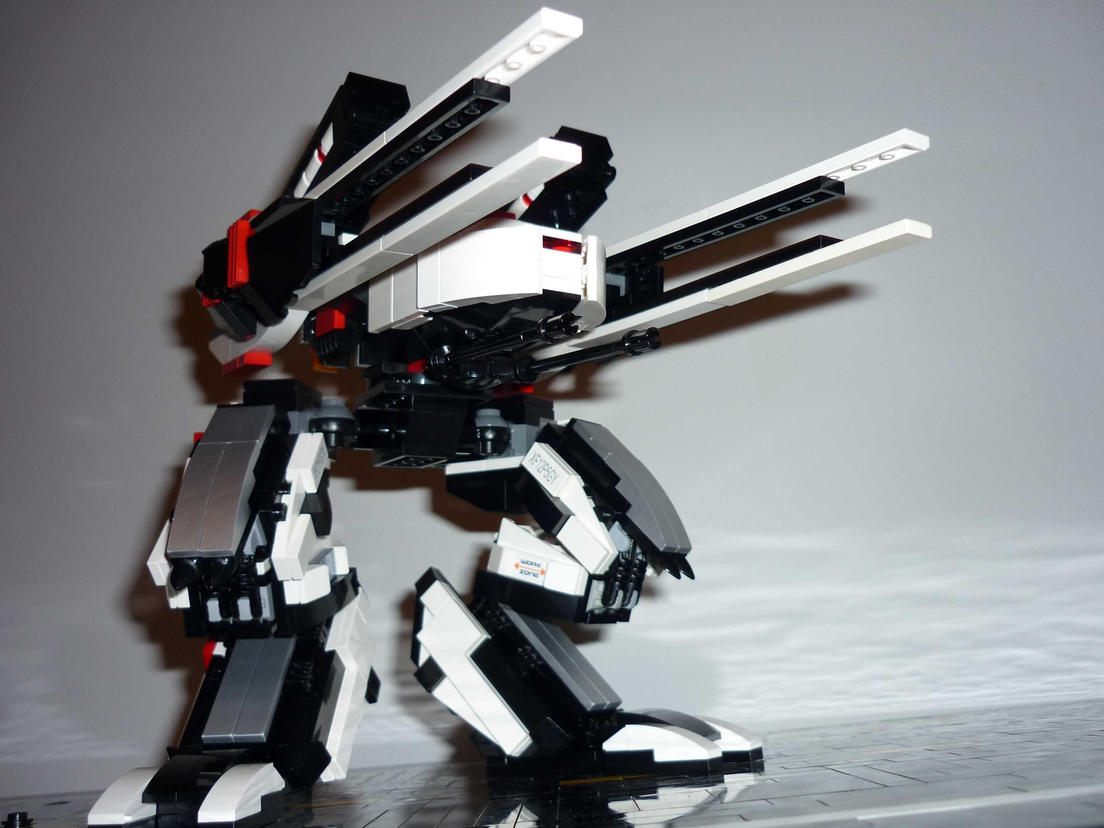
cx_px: 552
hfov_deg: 55.4
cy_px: 414
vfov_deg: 42.9
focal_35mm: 33
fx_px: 1052
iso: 100
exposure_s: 1/30
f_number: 2.8
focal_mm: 5.5
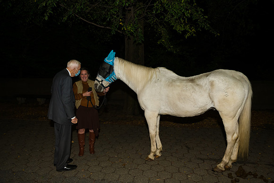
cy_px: 92
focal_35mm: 27
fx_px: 206
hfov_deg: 67.4
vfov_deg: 48.0
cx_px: 137
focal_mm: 27
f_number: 3.2
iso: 1000
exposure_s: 1/125
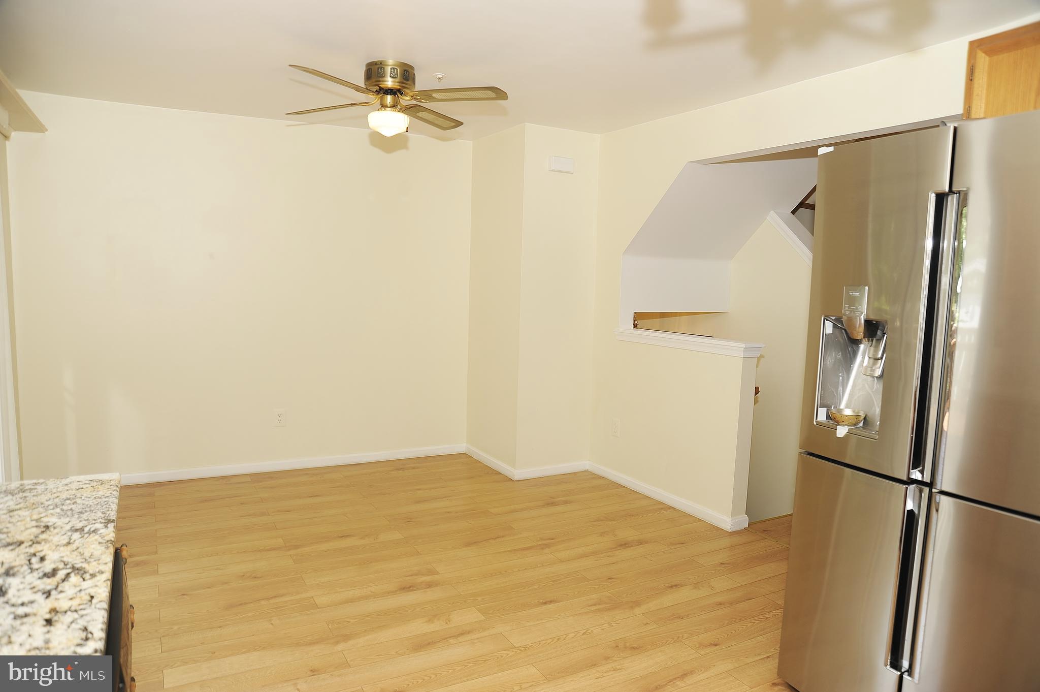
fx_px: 693
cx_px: 520
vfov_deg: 53.1
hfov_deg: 73.8
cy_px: 346
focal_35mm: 24
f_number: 5
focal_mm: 24
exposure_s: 1/60
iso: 200
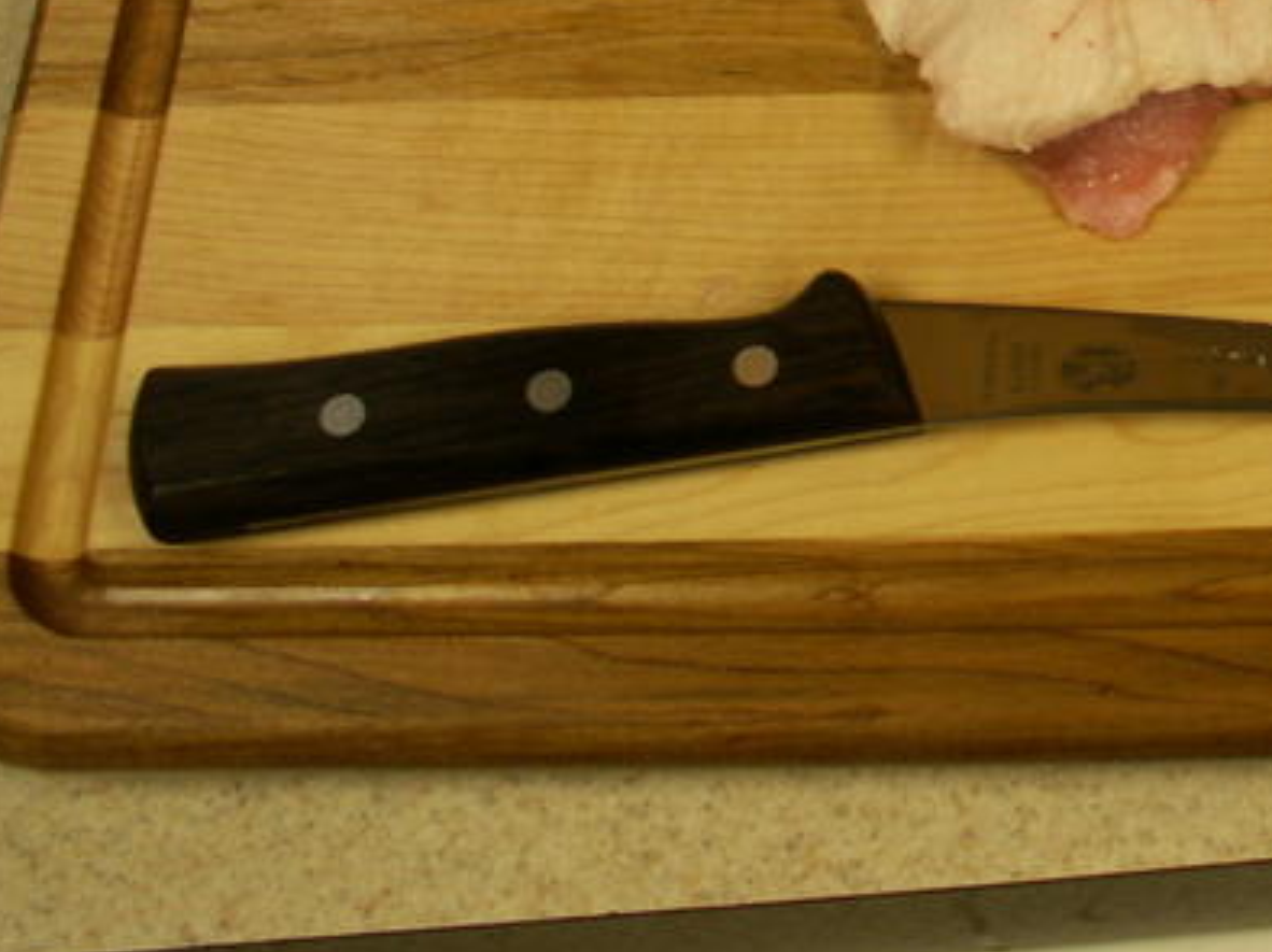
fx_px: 2938
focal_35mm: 80
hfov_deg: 22.9
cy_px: -66
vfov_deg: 17.8
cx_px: 1430
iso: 50
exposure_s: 1/40
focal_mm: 5.86
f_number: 2.8
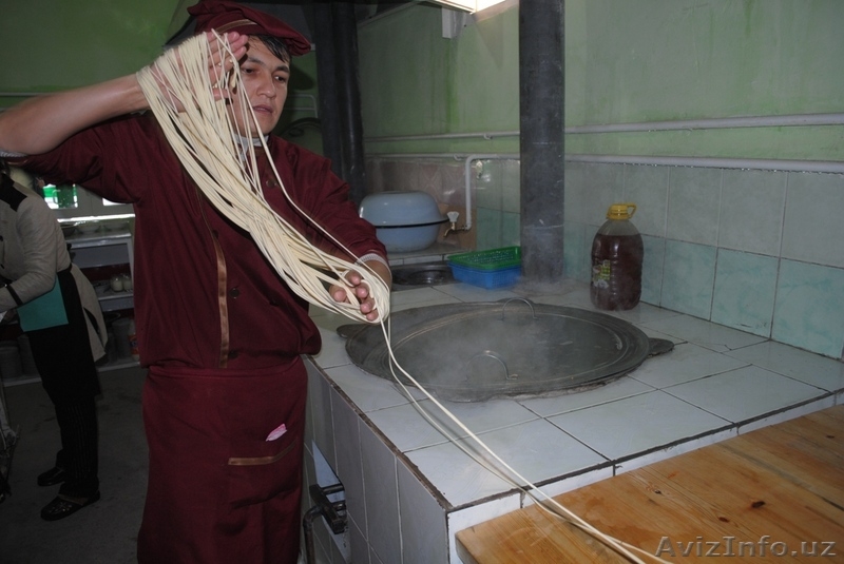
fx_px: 634
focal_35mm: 27
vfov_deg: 48.0
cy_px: 282
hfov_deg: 67.3
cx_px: 422
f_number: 3.5
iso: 200
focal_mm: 18
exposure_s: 1/60
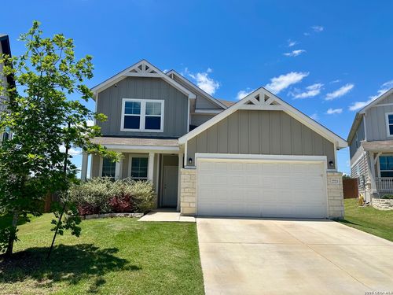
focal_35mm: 24
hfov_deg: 71.6
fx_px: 272
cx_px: 196
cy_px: 148
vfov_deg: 56.8
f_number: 1.78
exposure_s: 1/6623
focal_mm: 6.86
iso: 80
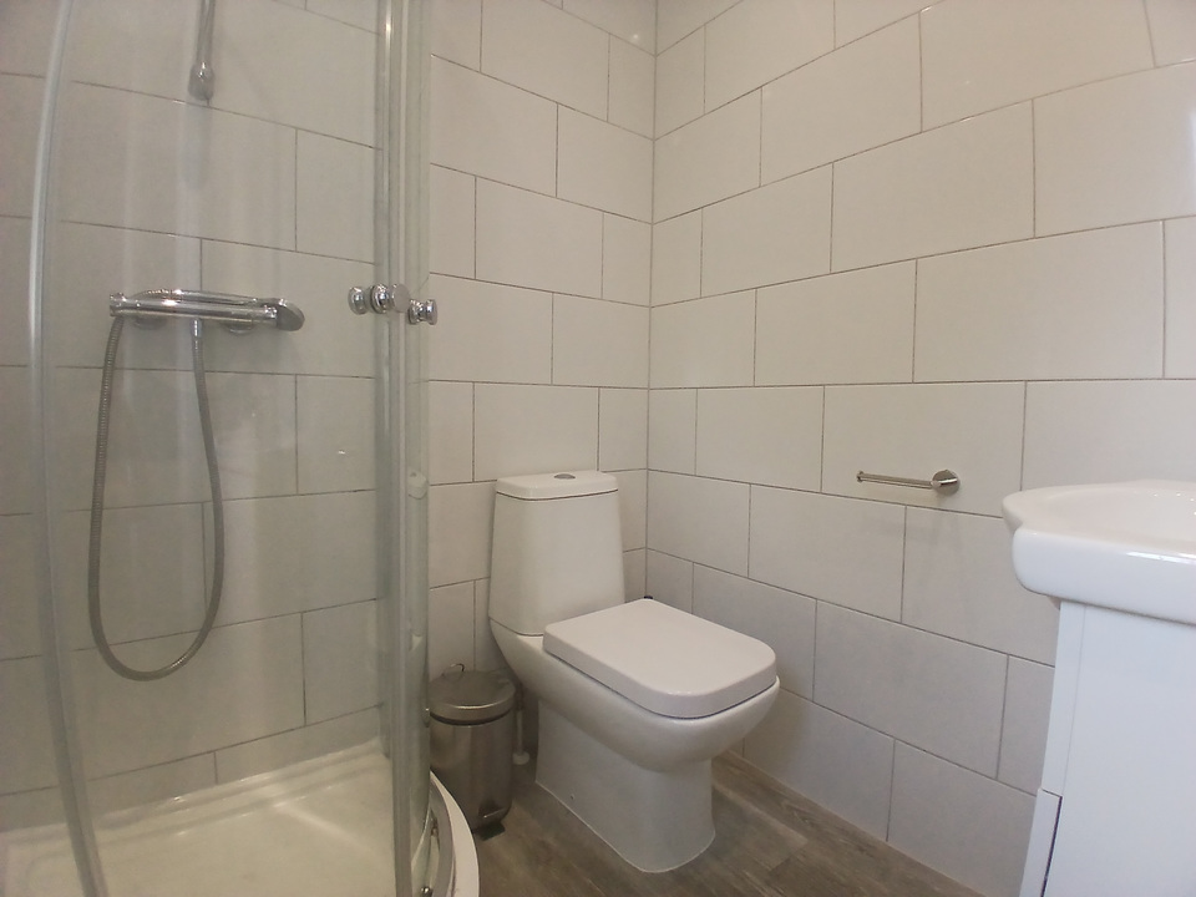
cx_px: 598
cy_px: 448
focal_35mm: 17
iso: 100
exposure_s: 1/100
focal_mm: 1.4
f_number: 2.2
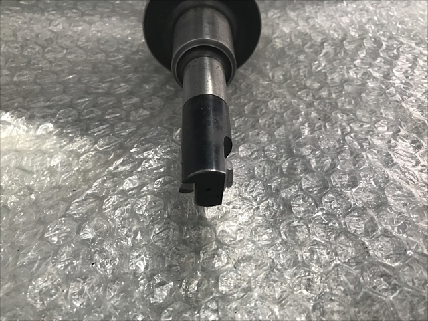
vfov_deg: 49.7
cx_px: 214
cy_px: 160
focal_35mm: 28
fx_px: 346
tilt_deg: -45.9
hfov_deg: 63.4
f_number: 1.8
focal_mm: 3.99
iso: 20
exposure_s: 1/40
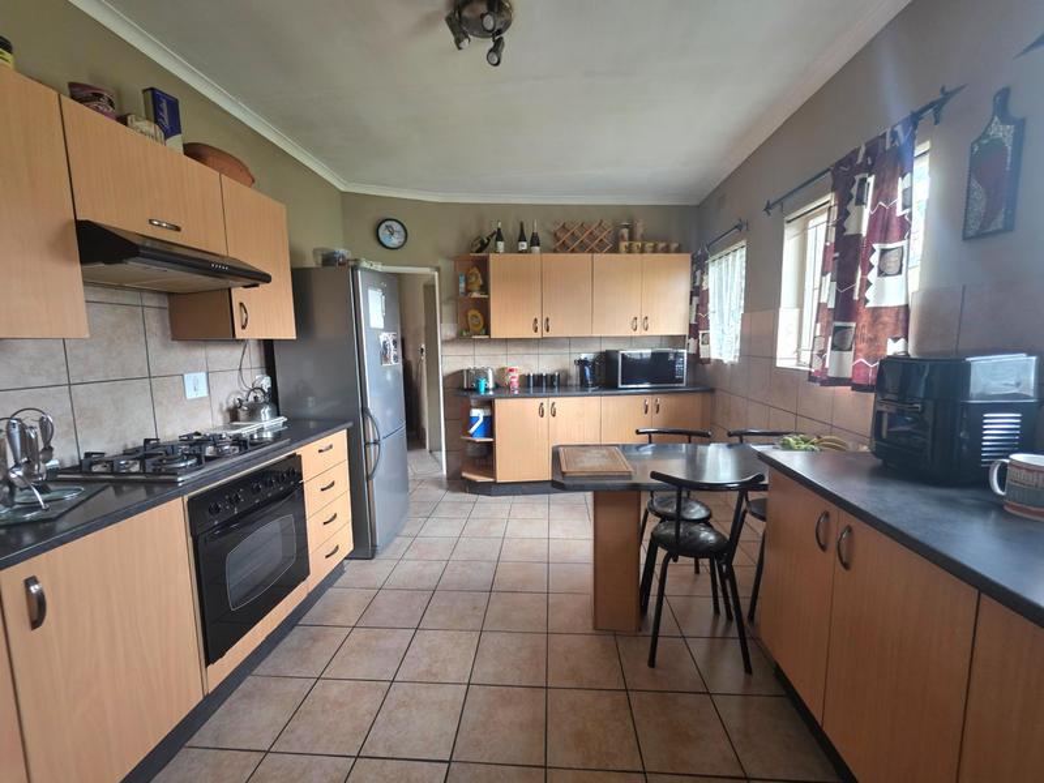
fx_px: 392
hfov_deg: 106.2
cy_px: 392
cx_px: 522
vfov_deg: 89.9
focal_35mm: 13
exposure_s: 1/50.3
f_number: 1.9
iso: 250
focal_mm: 2.2
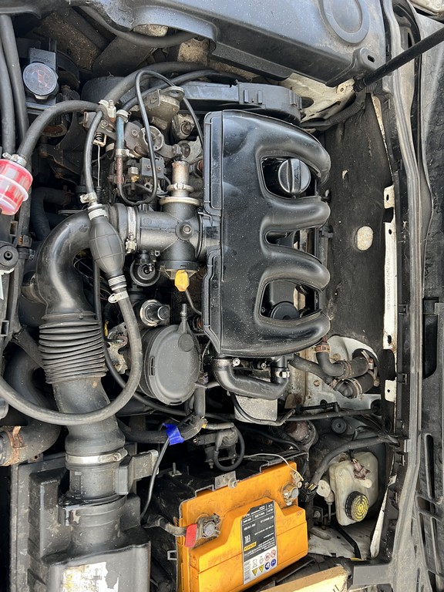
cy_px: 296
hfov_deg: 53.1
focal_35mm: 26
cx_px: 222
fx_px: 445
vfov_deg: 67.3
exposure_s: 1/70
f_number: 1.5
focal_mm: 5.7
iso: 125
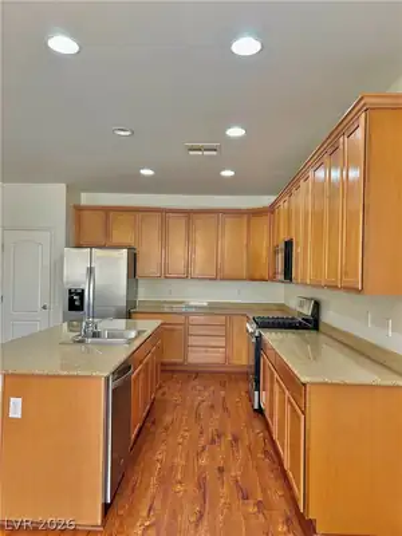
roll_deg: -1.6
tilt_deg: +0.2
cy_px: 268
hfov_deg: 53.1
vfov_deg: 67.3
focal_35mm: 26
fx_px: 403
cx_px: 201
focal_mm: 5.7
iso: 100
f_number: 1.5
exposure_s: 1/60
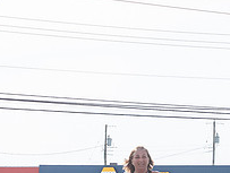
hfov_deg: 11.9
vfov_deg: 9.0
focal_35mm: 166
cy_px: 122
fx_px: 1105
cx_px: 157
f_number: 4
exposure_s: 1/3200
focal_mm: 32
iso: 800
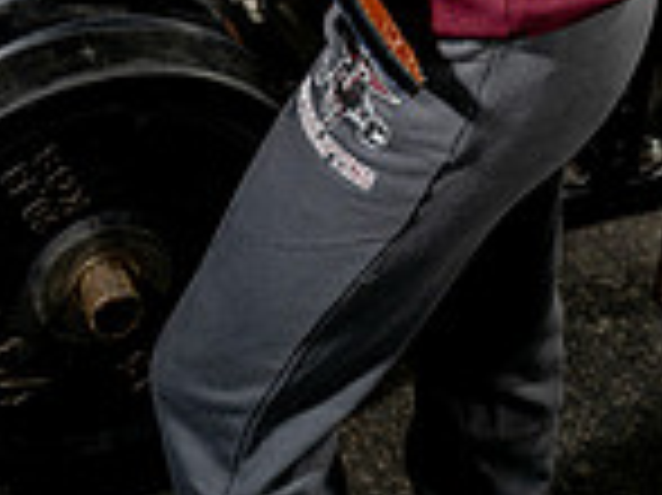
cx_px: 414
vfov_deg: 13.5
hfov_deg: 20.8
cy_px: -490
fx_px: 1796
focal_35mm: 94
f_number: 5.6
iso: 200
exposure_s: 1/250
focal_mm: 32
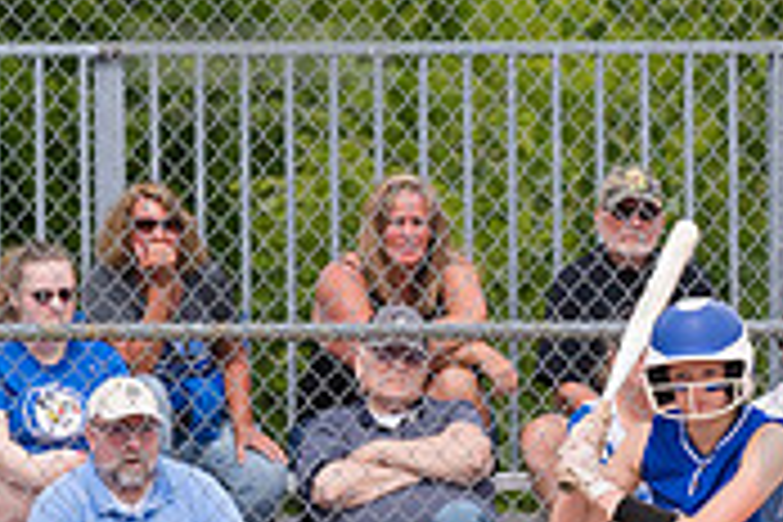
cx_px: 896
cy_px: 585
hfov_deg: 2.1
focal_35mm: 1001
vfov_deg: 1.4
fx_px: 21770
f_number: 5.6
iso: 320
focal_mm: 200
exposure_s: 1/1600
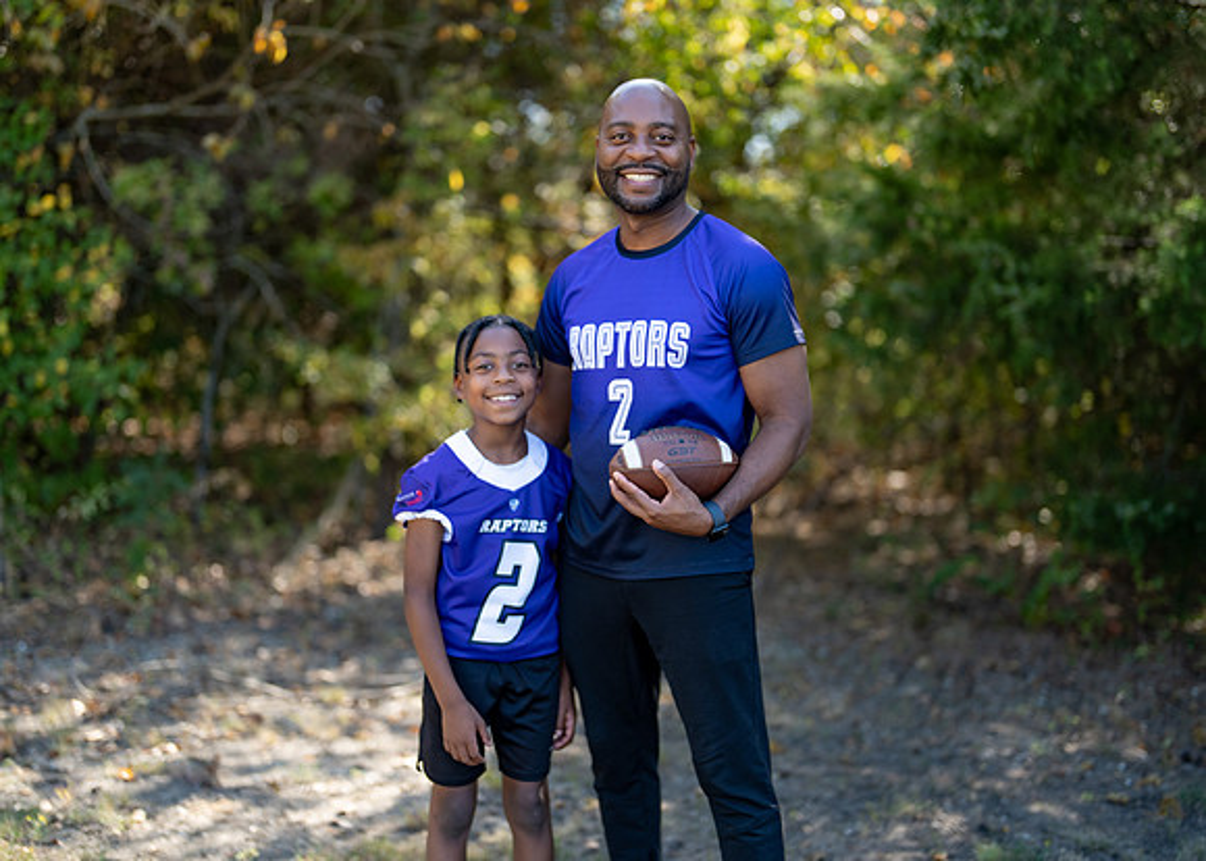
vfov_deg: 27.0
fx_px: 1794
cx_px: 603
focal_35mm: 52
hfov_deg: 37.2
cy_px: 430
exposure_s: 1/1600
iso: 100
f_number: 1.2
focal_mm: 50
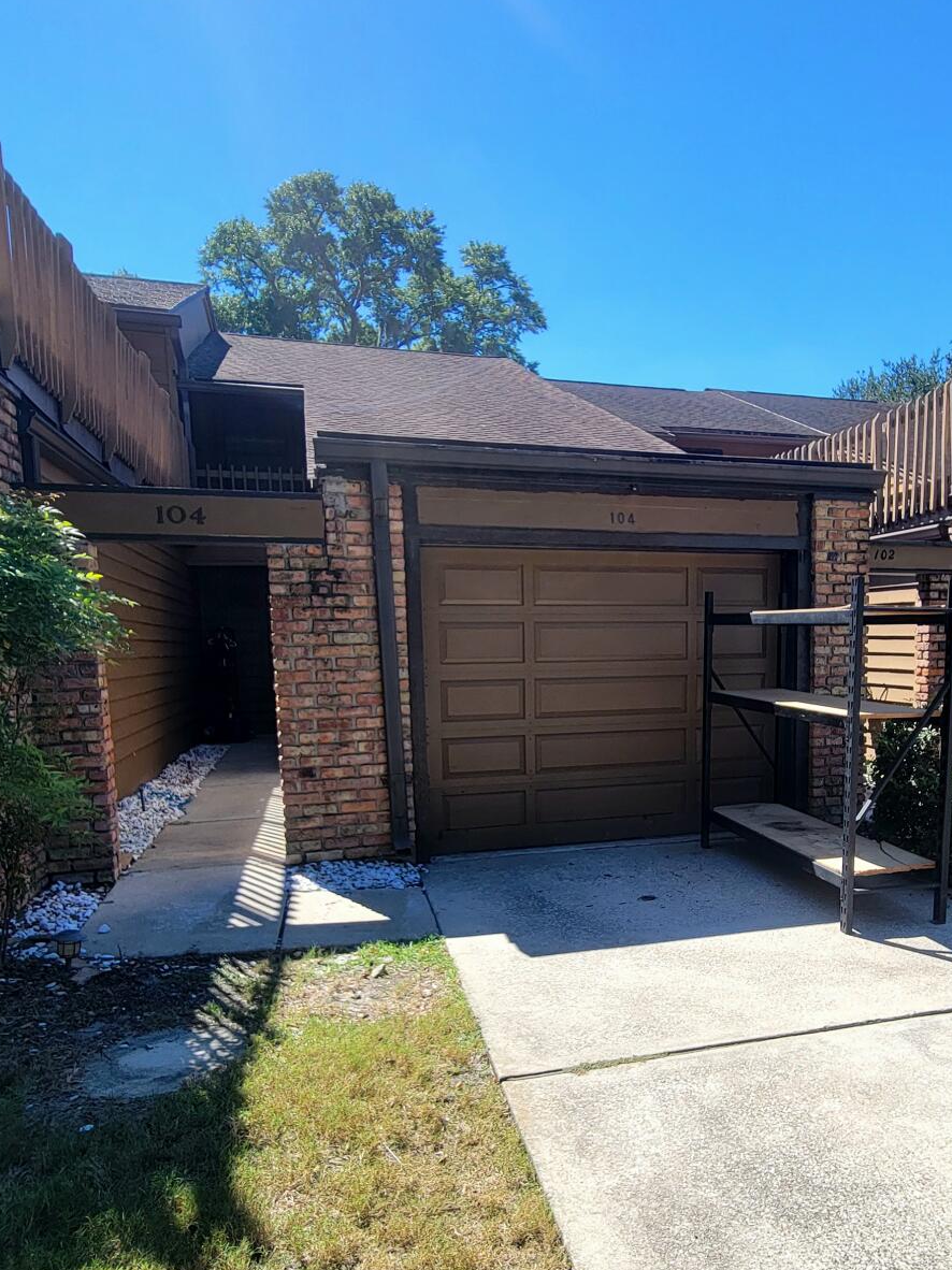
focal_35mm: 22
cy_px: 769
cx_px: 634
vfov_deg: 75.4
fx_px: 807
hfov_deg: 59.7
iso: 50
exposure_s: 1/714
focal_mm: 2.2
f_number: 2.2
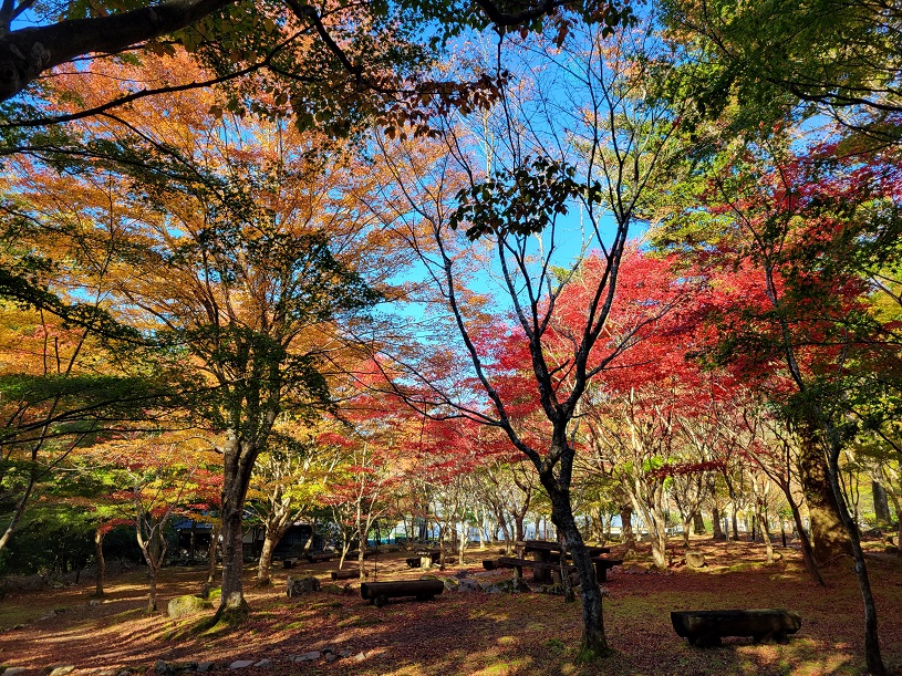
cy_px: 338
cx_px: 451
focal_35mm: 26
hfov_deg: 67.3
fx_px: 677
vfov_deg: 53.1
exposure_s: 1/371
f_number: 1.8
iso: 40
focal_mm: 5.4
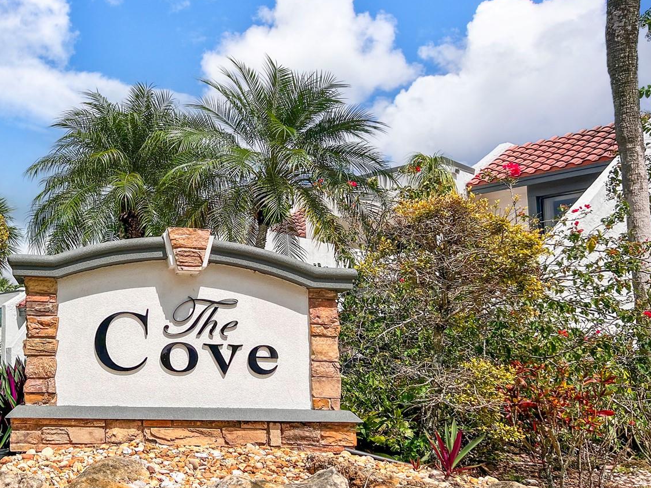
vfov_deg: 38.6
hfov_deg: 48.9
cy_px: 211
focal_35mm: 37
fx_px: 696
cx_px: 193
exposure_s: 1/8000
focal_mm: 5.7
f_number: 1.5
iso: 50
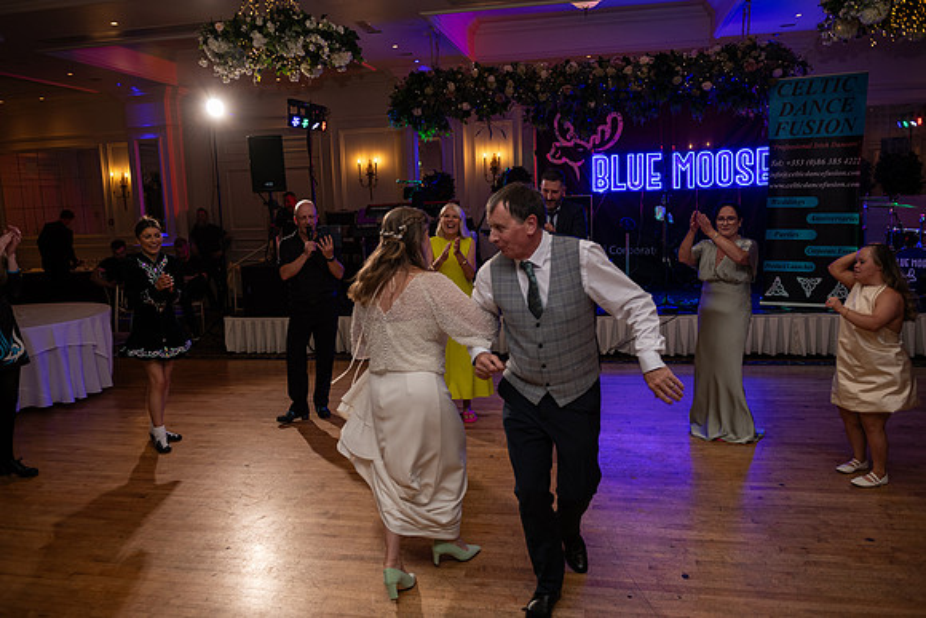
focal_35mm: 27
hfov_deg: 67.4
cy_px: 309
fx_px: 695
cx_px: 463
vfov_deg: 48.0
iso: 500
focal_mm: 27
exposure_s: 1/160
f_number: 3.5
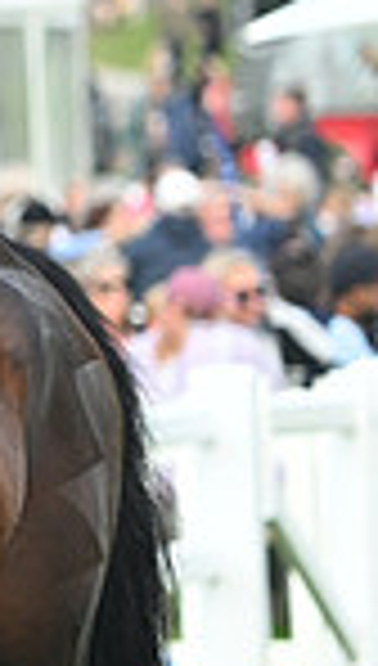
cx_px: -720
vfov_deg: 3.3
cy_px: 92
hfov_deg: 1.9
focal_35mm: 655
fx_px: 11592
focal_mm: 160
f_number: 4.8
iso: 900
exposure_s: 1/1250
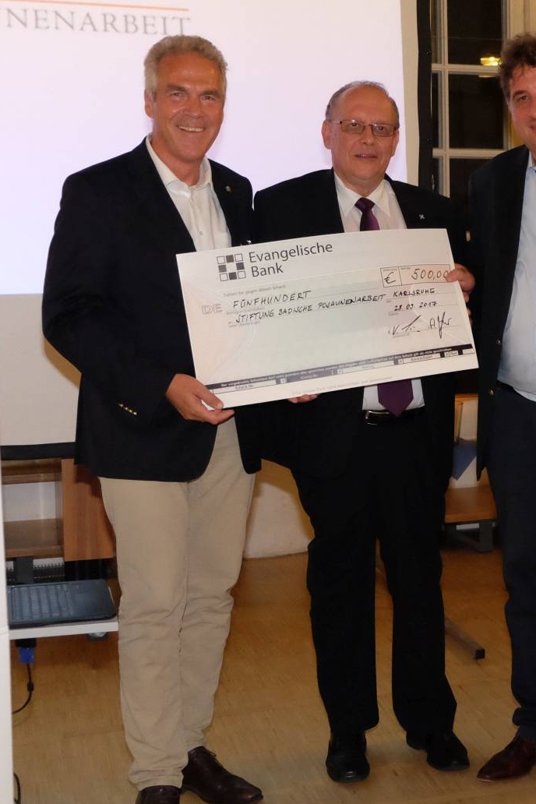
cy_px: 408
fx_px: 1385
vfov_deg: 32.4
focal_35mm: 62
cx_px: 570
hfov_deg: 21.0
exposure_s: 1/180
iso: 3200
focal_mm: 21.4
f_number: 3.2
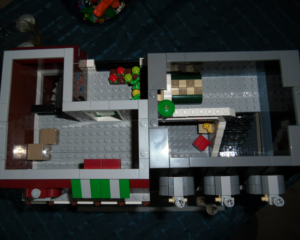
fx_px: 257
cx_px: 137
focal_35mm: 29
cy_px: 121
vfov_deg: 50.0
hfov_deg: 60.3
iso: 100
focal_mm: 4.9
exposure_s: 1/60
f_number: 3.2
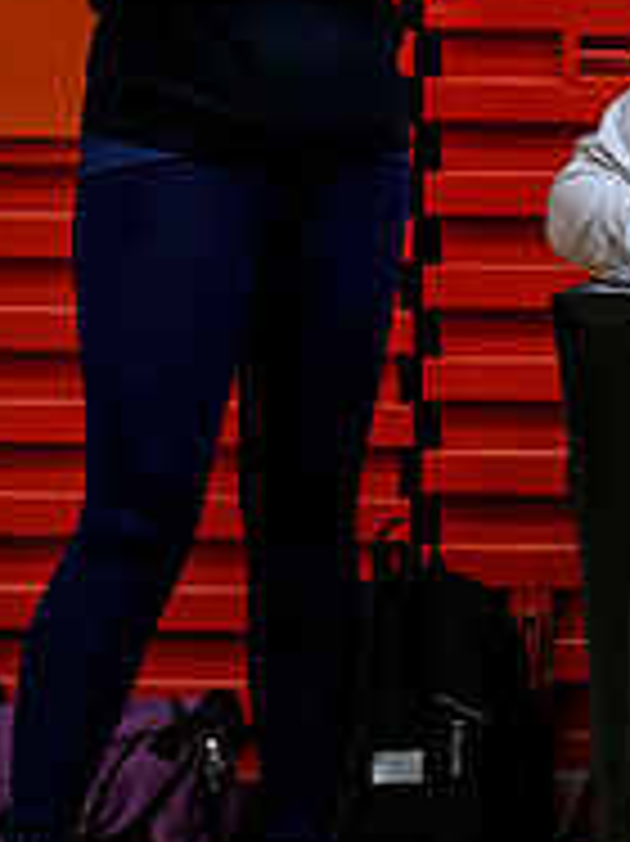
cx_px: 1409
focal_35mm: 662
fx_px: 16083
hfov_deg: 2.2
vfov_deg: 3.0
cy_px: 338
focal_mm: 200
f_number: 2.8
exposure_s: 1/1000
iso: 5000
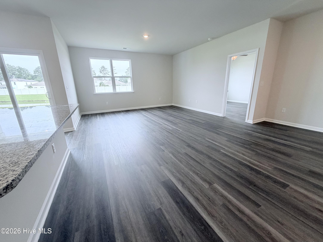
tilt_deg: -15.3
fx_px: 131
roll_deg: +2.0
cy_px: 121
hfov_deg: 102.1
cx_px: 162
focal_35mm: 14
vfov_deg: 85.7
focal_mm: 2.22
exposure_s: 1/120
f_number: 2.2
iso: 200
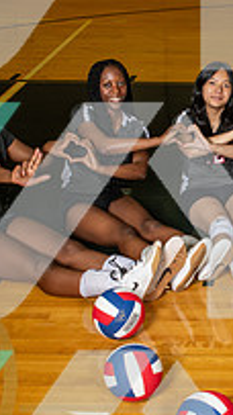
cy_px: 212
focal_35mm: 96
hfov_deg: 12.1
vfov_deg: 22.2
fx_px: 1056
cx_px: 327
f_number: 7.1
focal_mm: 32
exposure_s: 1/250
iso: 800
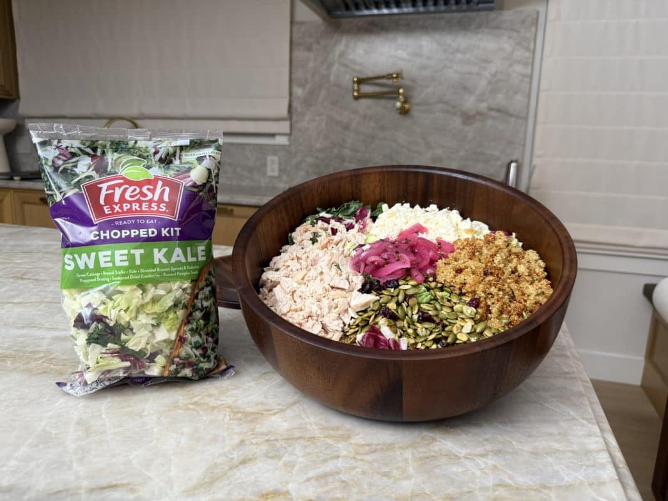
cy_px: 250
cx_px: 334
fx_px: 463
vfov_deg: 56.8
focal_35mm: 24
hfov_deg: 71.6
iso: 200
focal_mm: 6.76
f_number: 1.78
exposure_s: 1/60
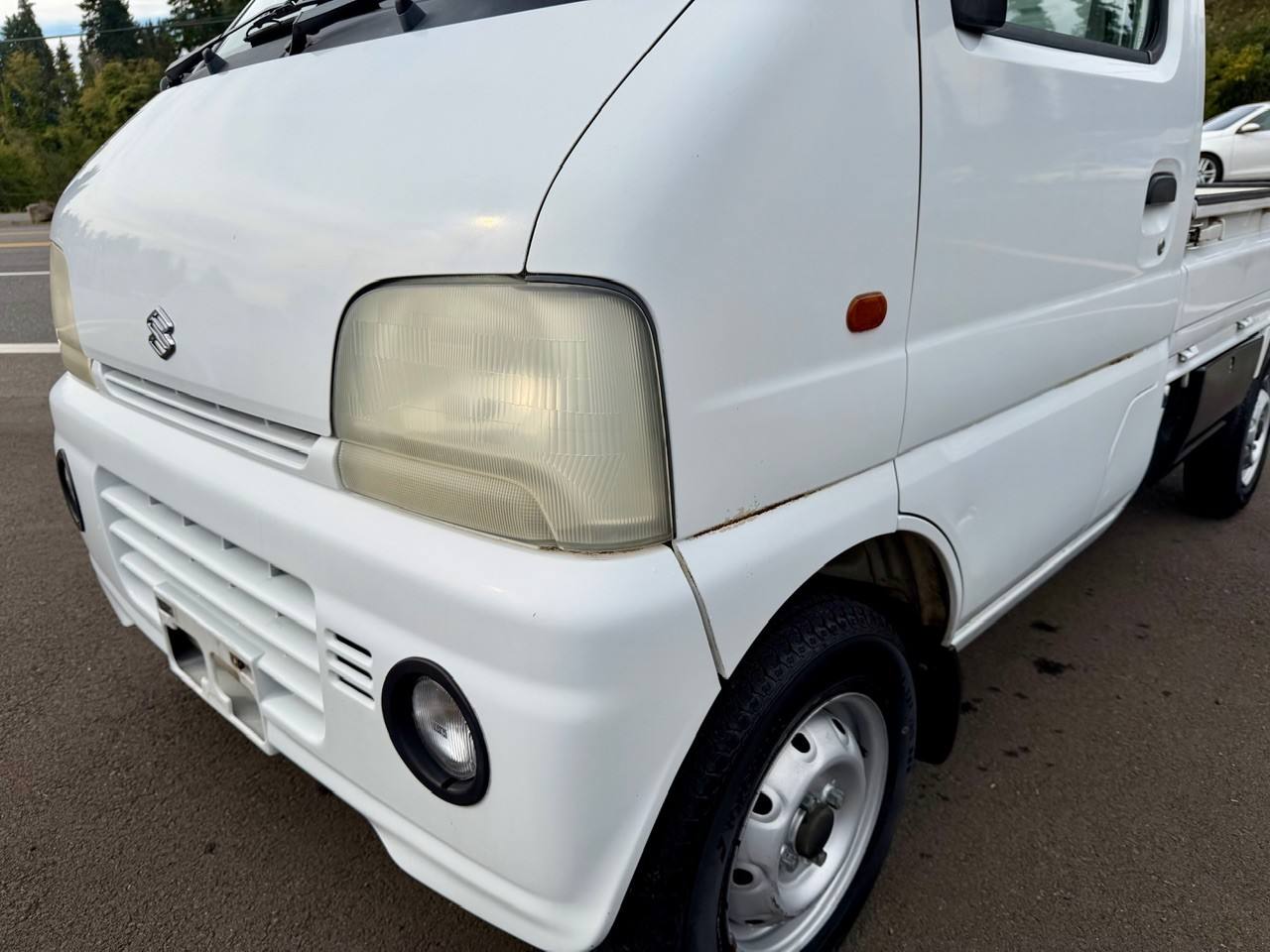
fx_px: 881
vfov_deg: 56.8
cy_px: 476
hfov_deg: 71.6
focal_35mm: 24
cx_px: 635
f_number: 1.78
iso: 80
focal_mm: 6.76
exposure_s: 1/4975
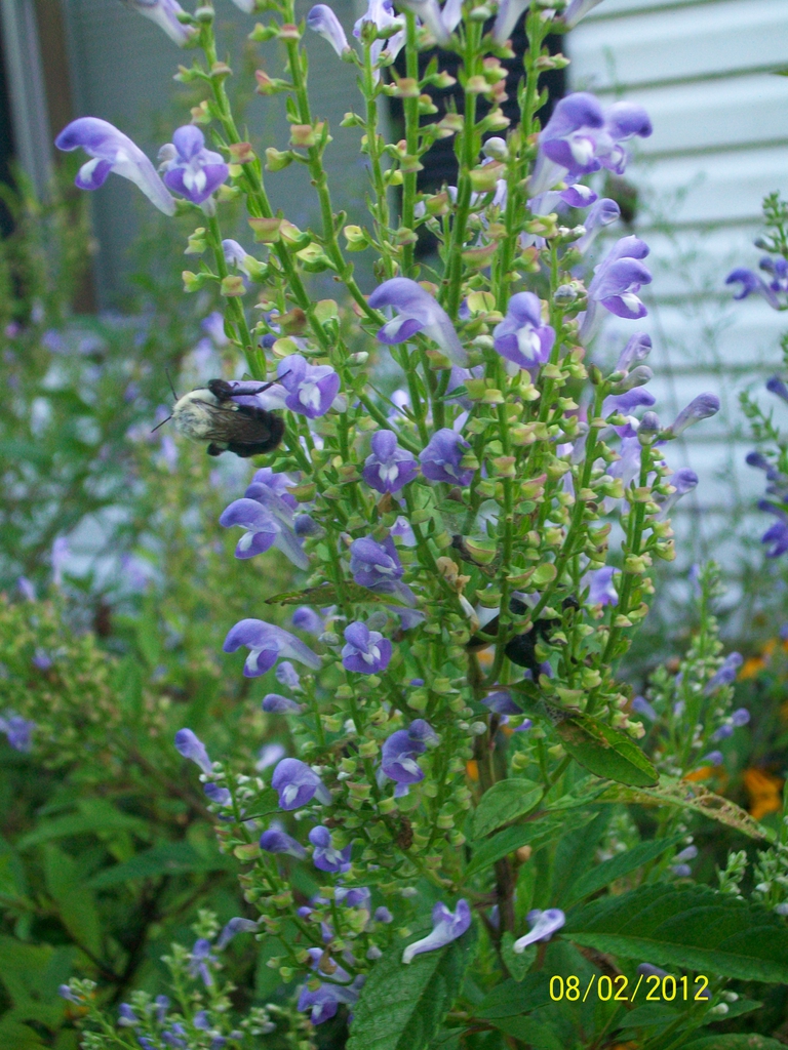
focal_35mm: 62
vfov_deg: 31.2
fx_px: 1882
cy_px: 525
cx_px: 394
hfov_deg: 23.7
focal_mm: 11
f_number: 4.1
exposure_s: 1/80
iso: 101
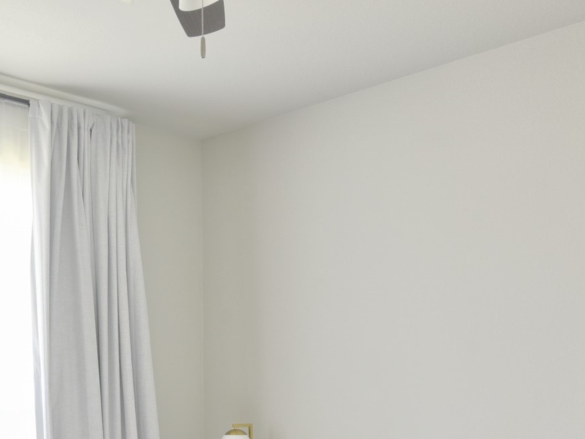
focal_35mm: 55
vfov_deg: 25.9
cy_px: 375
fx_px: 930
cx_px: 198
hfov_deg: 34.6
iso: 400
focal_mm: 23
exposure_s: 1/2
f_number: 8
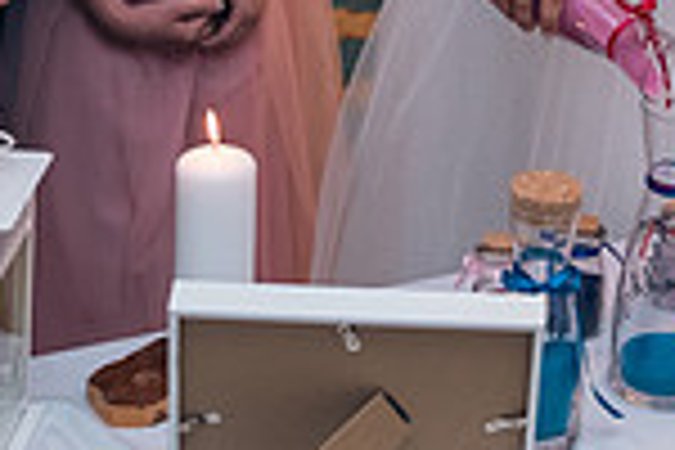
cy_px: -362
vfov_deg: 9.6
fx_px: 2531
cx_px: 644
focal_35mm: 135
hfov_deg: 15.0
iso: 640
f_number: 3.5
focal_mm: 35
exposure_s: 1/160
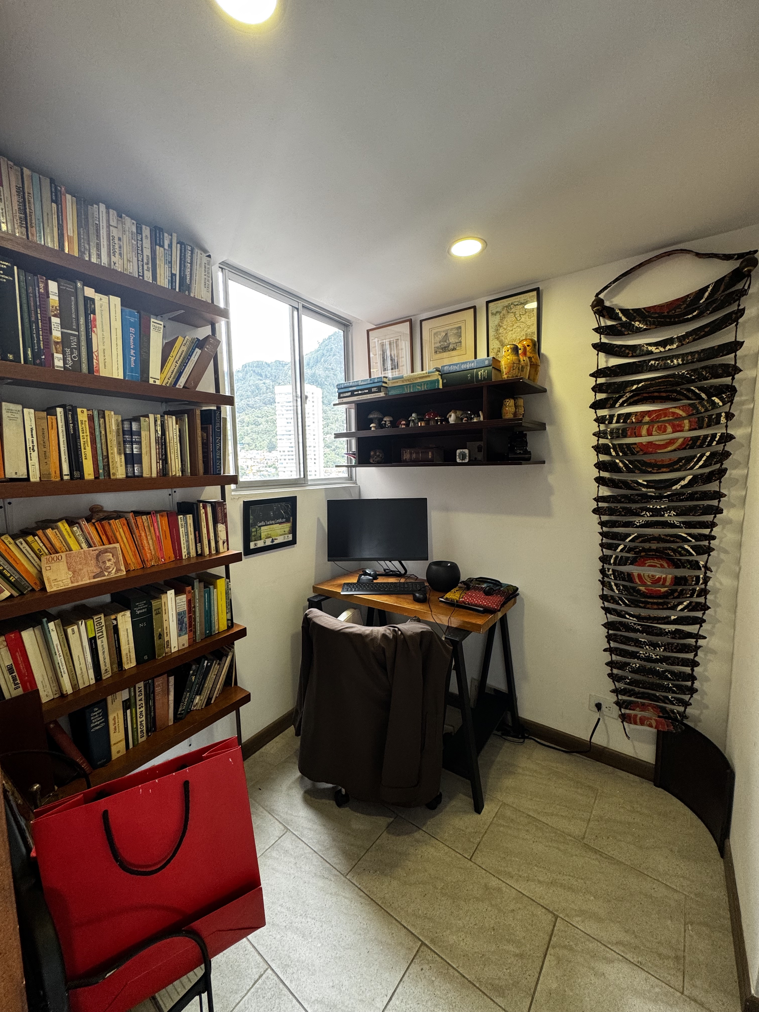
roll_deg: +0.8
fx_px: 409
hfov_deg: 85.7
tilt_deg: -5.9
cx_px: 380
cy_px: 506
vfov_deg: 102.1
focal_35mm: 14
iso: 125
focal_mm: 2.22
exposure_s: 1/99
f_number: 2.2
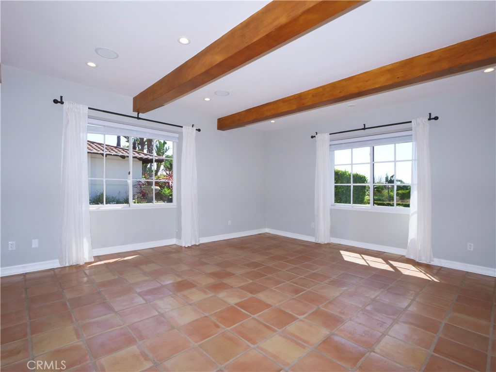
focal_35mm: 16
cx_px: 248
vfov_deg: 78.1
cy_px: 186
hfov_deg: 94.5
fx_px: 229
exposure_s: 1/320
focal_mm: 8
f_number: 10
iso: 800
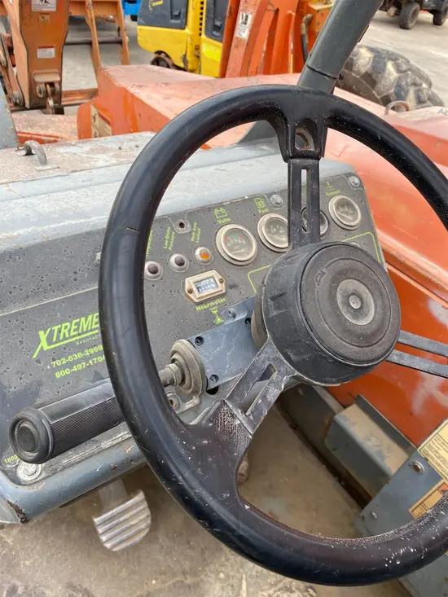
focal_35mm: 26
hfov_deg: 53.1
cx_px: 224
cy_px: 298
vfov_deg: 67.3
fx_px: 449
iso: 32
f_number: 1.8
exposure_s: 1/778
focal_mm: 4.25
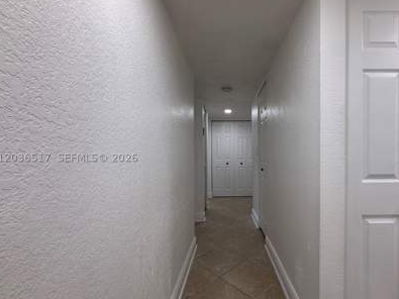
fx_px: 196
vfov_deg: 74.6
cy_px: 158
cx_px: 230
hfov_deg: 90.4
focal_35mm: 17
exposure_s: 1/120
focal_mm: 2.22
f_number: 2.2
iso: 125
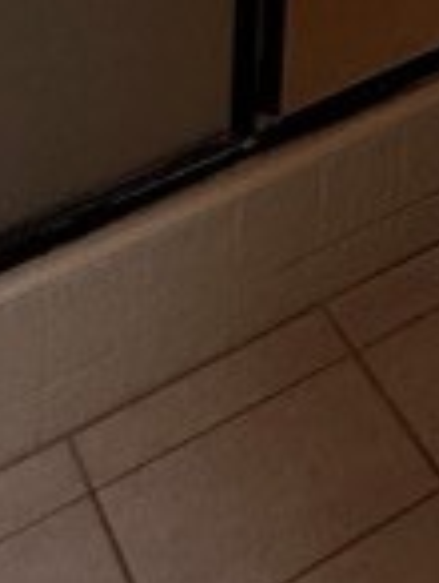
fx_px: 1652
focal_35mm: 98
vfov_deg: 11.3
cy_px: -1186
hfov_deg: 11.8
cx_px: 1109
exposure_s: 1/99
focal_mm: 2.22
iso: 50
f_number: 2.2
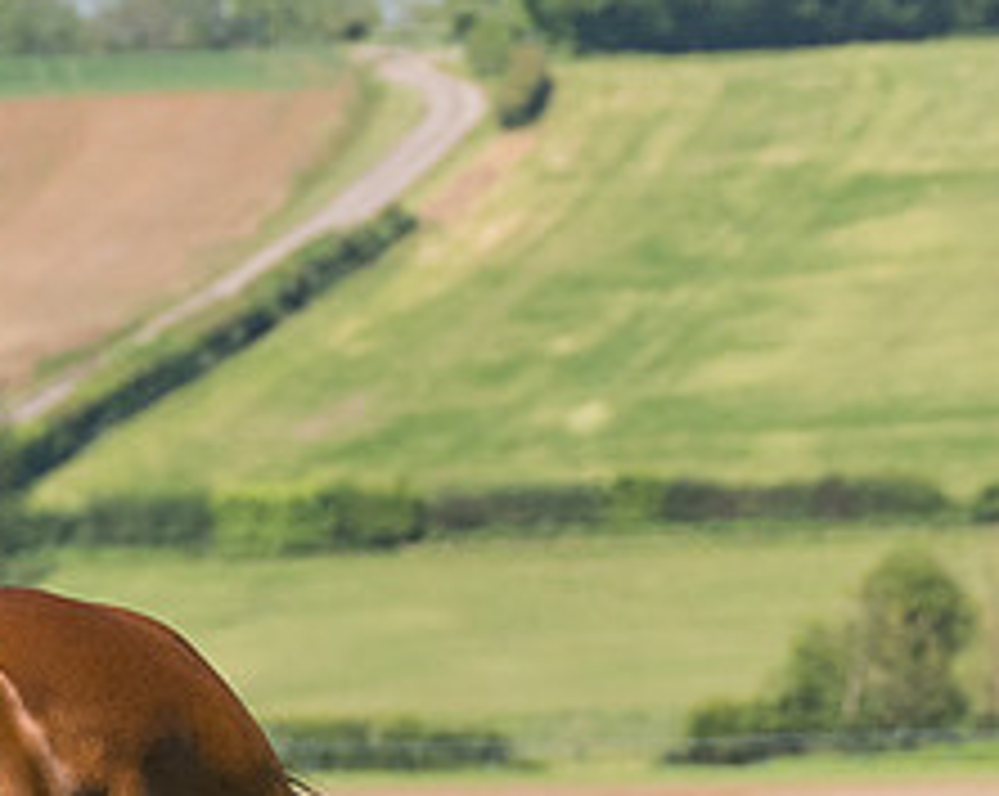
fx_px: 15354
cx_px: 271
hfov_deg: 3.7
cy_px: 803
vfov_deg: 3.0
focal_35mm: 520
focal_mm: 98
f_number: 5
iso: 400
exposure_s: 1/2500
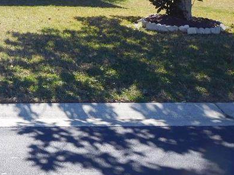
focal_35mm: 65
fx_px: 439
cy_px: -28
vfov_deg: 21.2
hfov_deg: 26.4
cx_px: -50
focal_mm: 4.5
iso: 125
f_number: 3.4
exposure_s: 1/800
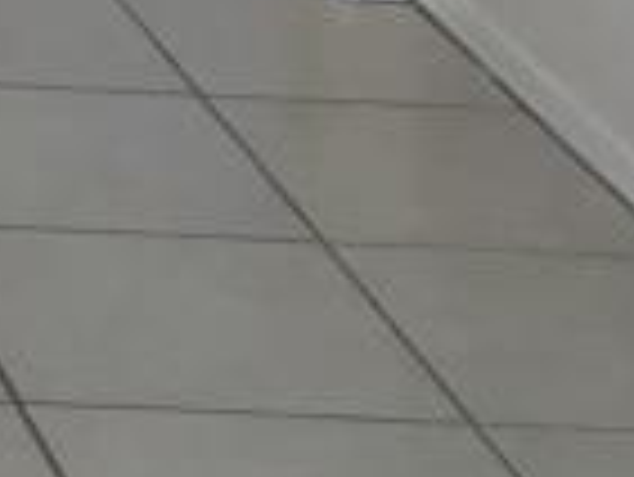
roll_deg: -0.8
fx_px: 3868
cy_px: -981
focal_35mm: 211
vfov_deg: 6.4
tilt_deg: -4.9
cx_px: -971
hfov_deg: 8.4
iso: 25
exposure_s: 1/30
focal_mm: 4.15
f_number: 2.2
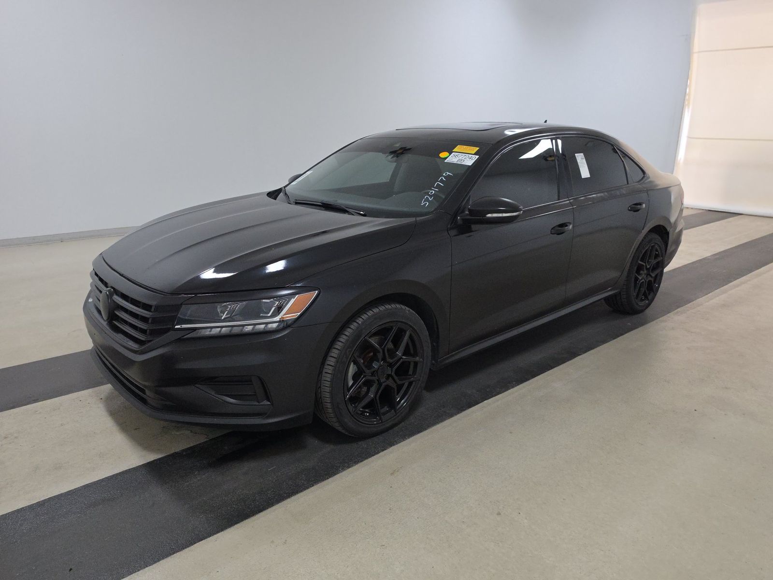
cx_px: 386
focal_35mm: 23
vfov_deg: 58.9
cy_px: 290
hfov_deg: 73.9
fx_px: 514
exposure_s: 1/100
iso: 249
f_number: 1.4
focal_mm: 6.5
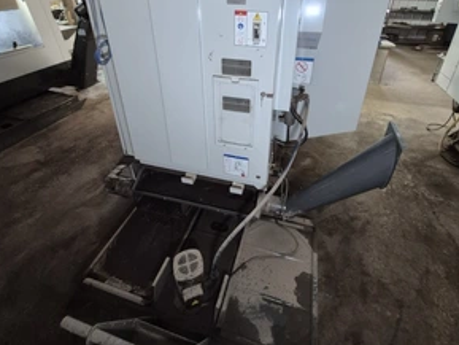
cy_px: 99
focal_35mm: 18
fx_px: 239
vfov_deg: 68.3
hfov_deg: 87.7
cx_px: 230
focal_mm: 1.74
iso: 400
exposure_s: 1/60
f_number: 2.2
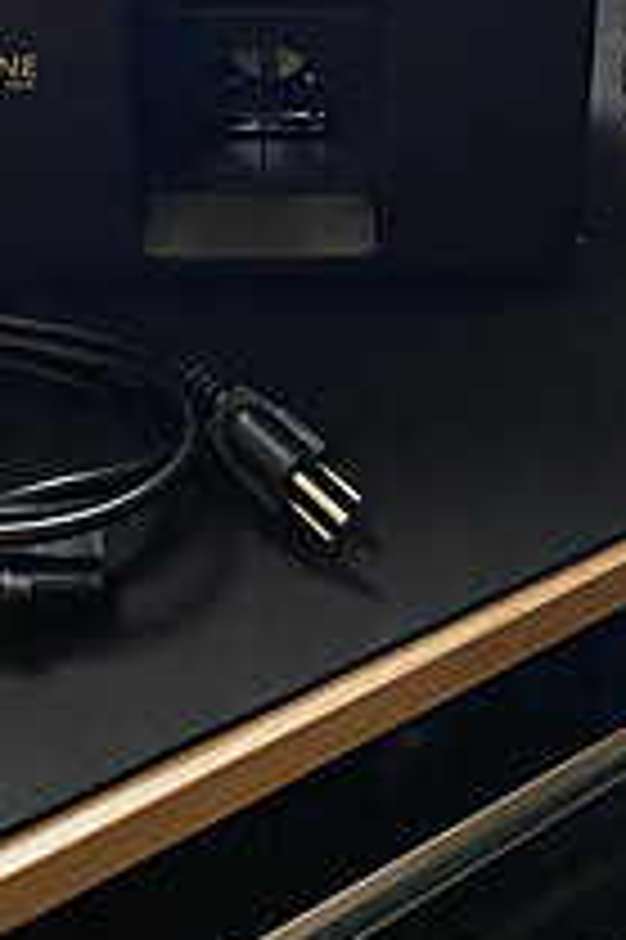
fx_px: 1489
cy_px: -27
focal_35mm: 57
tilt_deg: -24.5
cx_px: 347
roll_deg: -0.8
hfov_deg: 23.7
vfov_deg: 32.0
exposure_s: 1/35
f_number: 1.8
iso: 640
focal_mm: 4.25
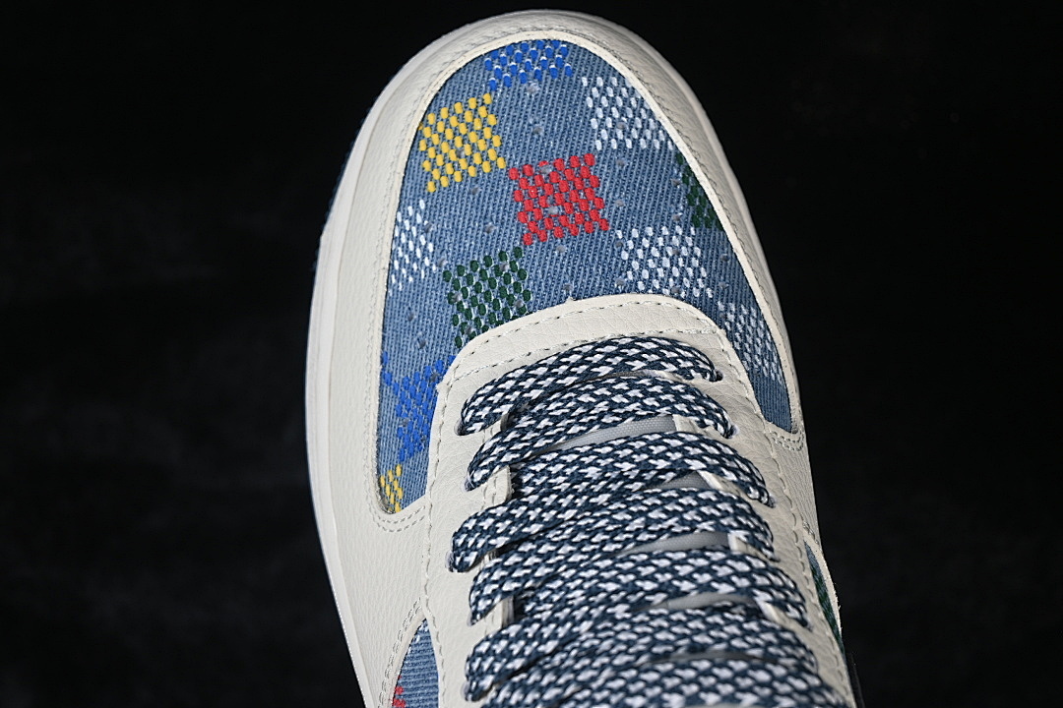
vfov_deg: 18.2
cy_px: 354
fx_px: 2214
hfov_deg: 27.0
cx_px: 532
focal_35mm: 75
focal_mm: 50
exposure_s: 1/80
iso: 160
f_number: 7.1
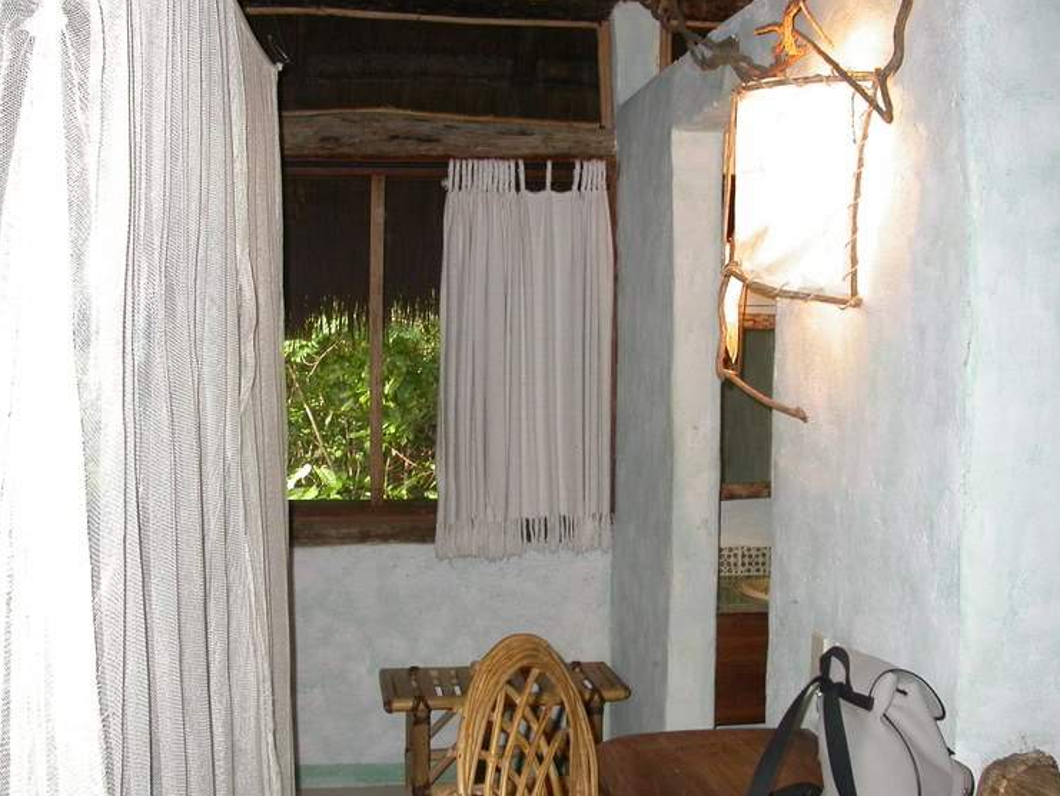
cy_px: 404
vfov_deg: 35.1
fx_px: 1256
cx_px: 548
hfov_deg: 45.8
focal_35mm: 41
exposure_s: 1/60
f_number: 2.6
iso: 200
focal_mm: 7.85
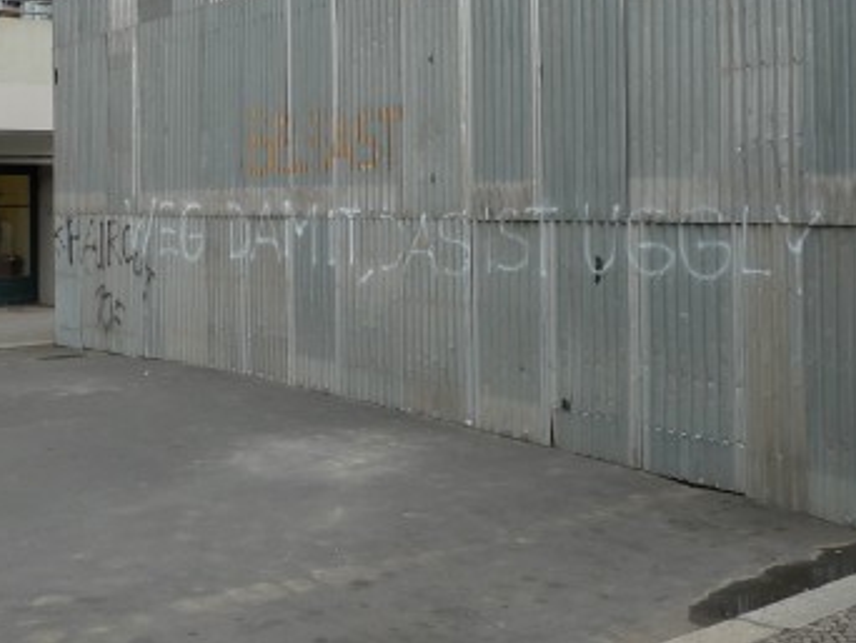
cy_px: 156
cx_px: 305
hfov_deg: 40.0
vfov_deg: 30.4
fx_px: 1163
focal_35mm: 47
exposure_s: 1/200
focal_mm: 5.1
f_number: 2.8
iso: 80
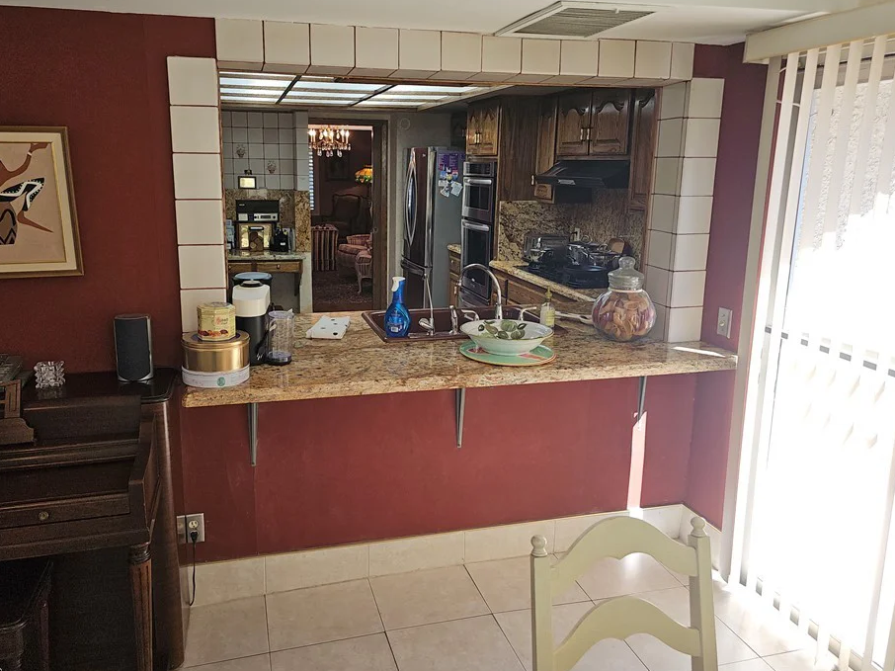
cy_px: 313
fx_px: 672
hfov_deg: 67.1
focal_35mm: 26
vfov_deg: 53.0
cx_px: 402
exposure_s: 1/60
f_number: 1.7
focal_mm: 6.3
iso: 20
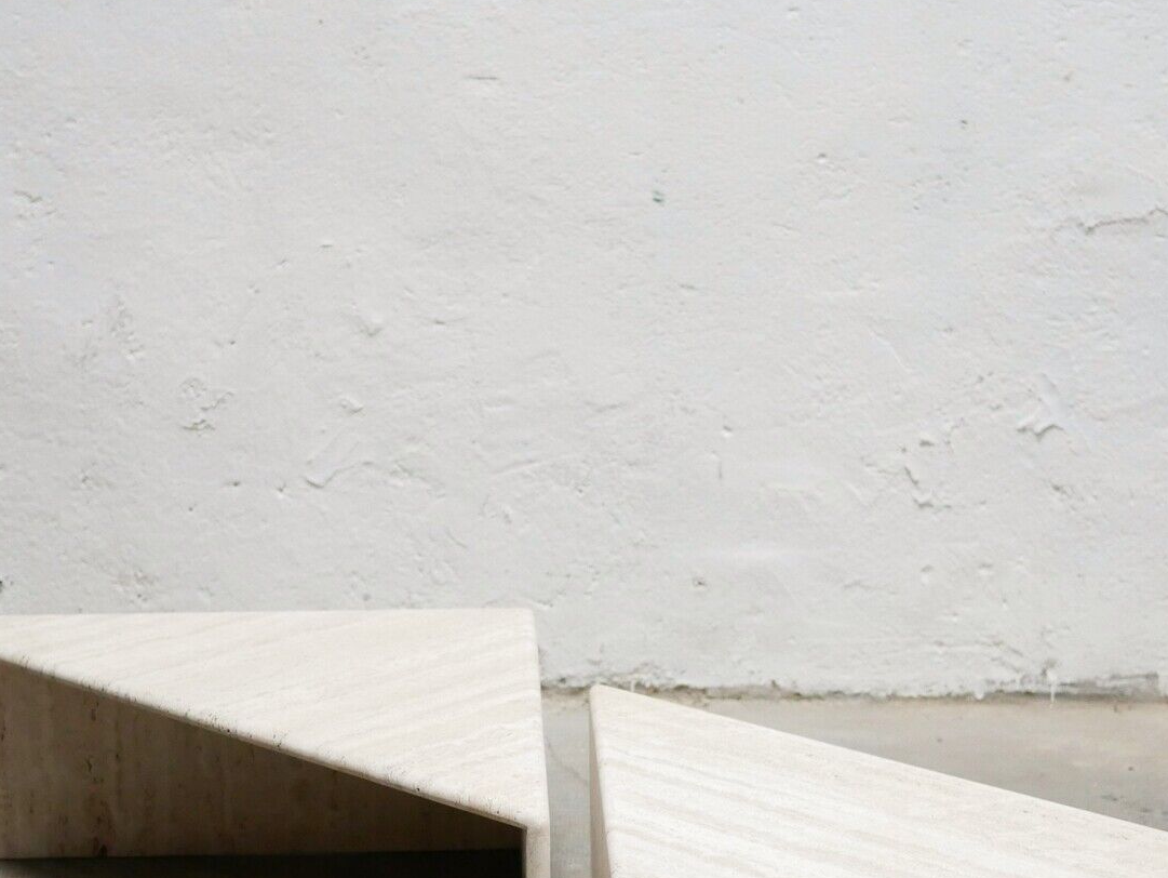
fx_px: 2498
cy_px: 624
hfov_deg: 26.3
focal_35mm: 74
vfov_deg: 19.8
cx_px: 627
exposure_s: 1/60
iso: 1600
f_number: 1.7
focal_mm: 20
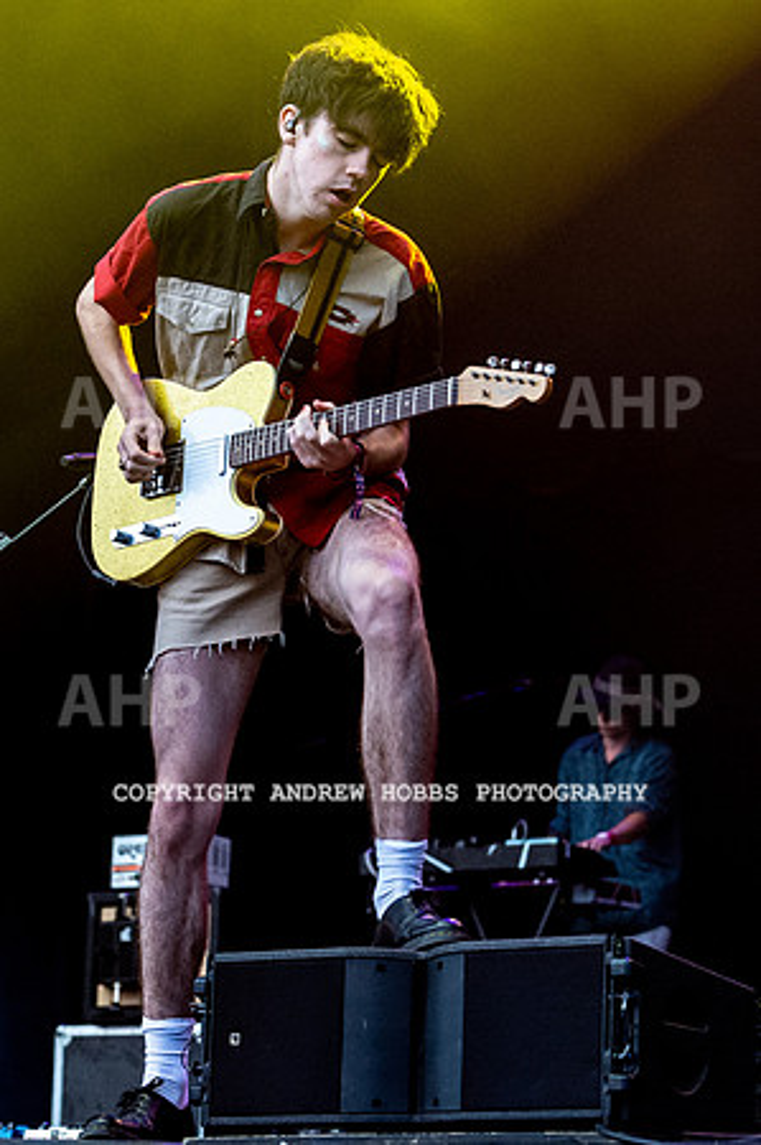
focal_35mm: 132
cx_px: 193
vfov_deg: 15.5
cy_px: 554
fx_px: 4201
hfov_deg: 10.3
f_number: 4.5
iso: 6400
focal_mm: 80
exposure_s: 1/800
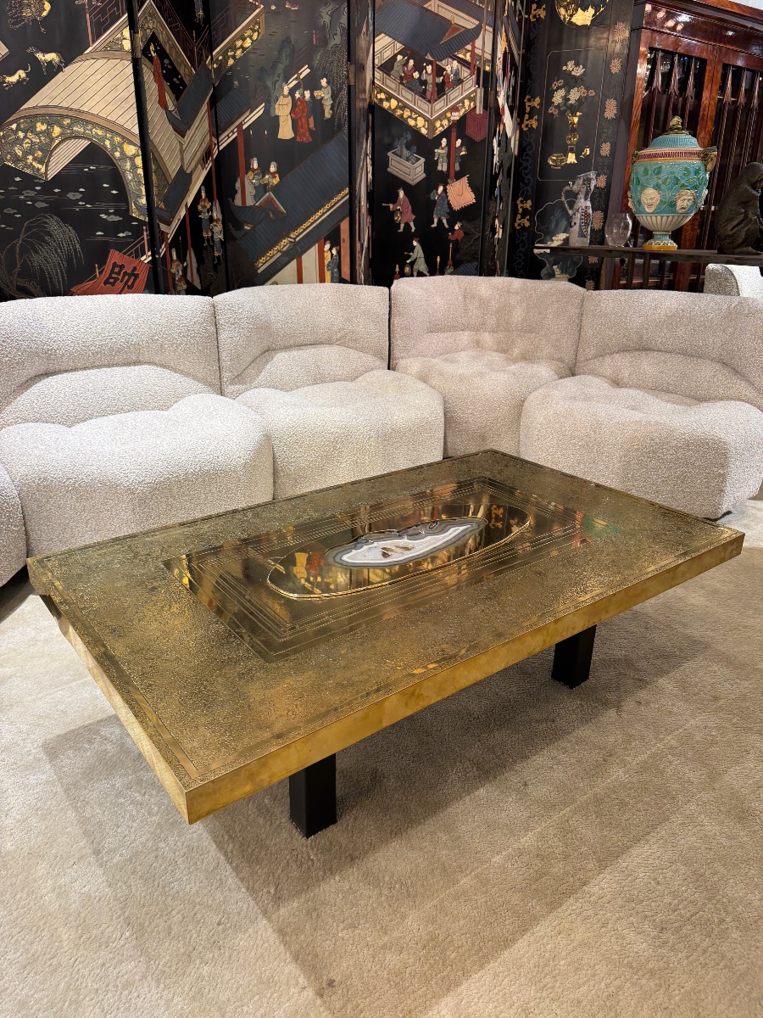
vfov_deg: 71.6
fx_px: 705
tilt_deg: -21.0
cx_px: 382
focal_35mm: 24
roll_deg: -0.9
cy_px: 509
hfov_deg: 56.8
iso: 160
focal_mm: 6.76
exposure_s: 1/100
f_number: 1.78
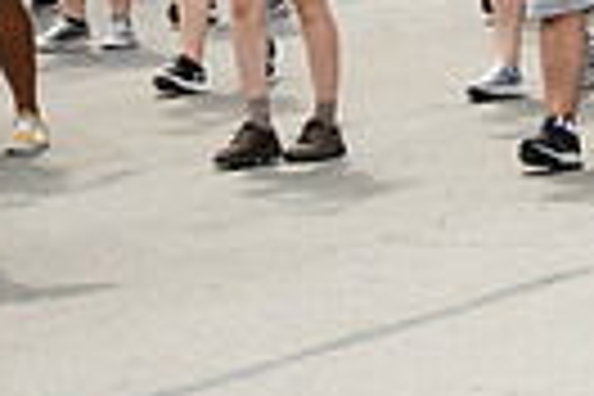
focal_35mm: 360
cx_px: 742
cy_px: -178
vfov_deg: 3.8
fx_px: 5940
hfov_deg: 5.7
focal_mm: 82
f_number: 5.6
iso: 250
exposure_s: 1/640
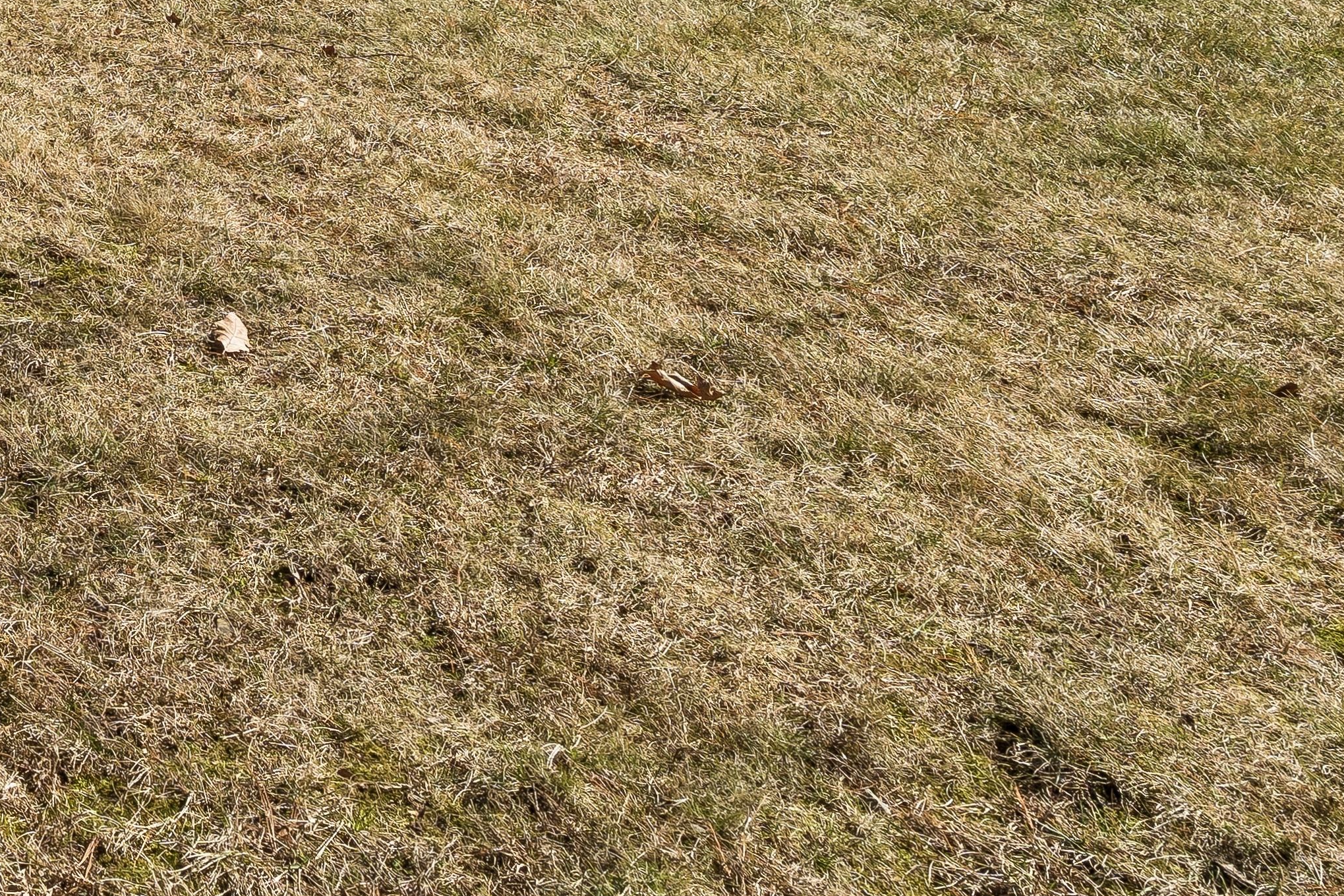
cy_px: -540
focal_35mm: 55
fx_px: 2053
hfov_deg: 27.9
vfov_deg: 20.2
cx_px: -531
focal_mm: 16
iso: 100
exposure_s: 1/200
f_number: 9
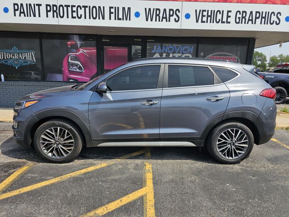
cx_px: 144
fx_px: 192
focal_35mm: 23
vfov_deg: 58.9
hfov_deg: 73.9
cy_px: 108
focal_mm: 6.3
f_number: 1.7
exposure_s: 1/574
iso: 10
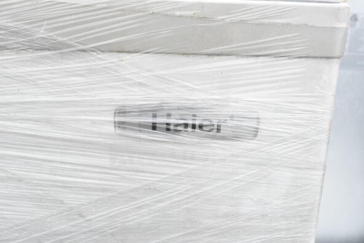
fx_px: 420
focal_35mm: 42
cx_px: 178
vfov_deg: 32.3
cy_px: 123
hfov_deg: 46.9
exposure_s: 1/500
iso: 1600
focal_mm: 27
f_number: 11
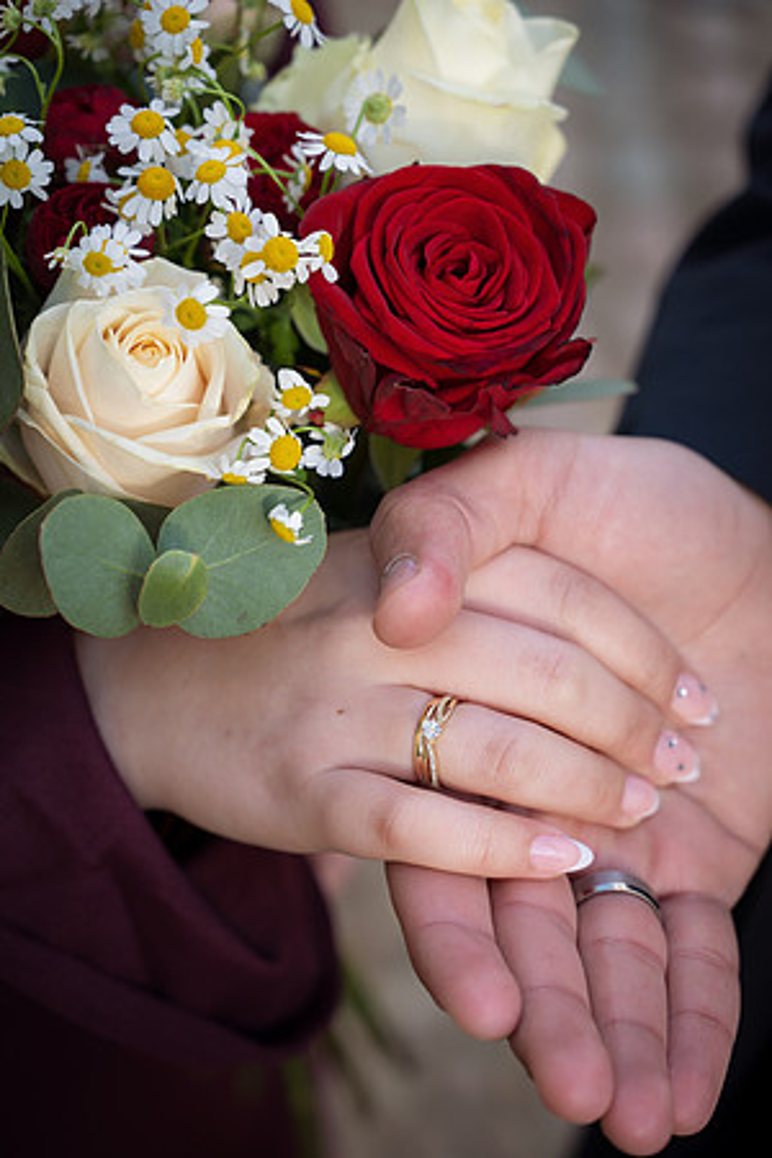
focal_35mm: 70
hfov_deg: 19.5
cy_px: 579
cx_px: 386
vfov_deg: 28.8
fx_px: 2251
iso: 100
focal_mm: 70
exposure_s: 1/125
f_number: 4
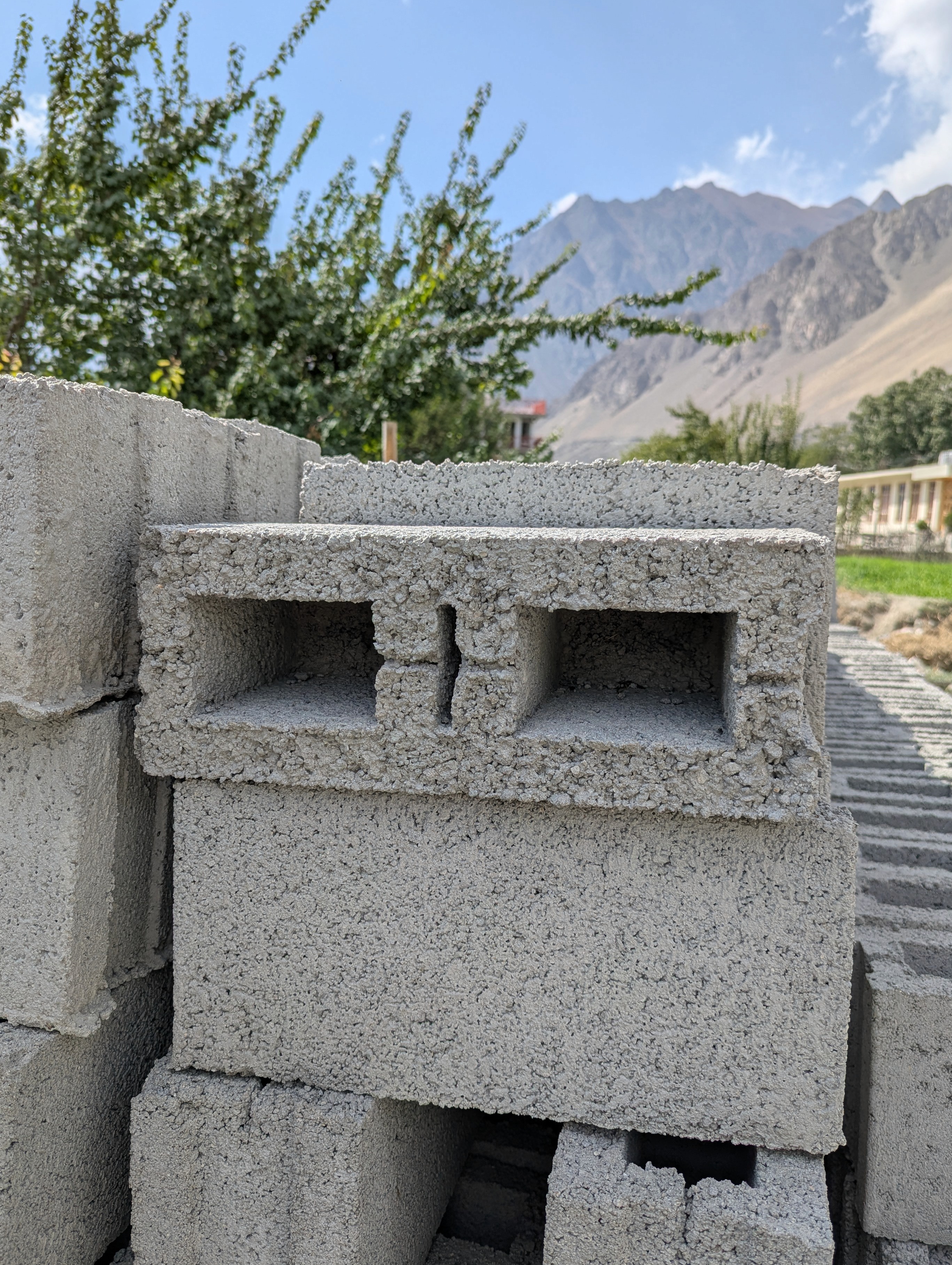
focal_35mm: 27
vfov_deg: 65.2
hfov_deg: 51.5
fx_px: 988
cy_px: 623
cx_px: 474
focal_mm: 6.81
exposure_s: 1/2217
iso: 40
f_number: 1.85
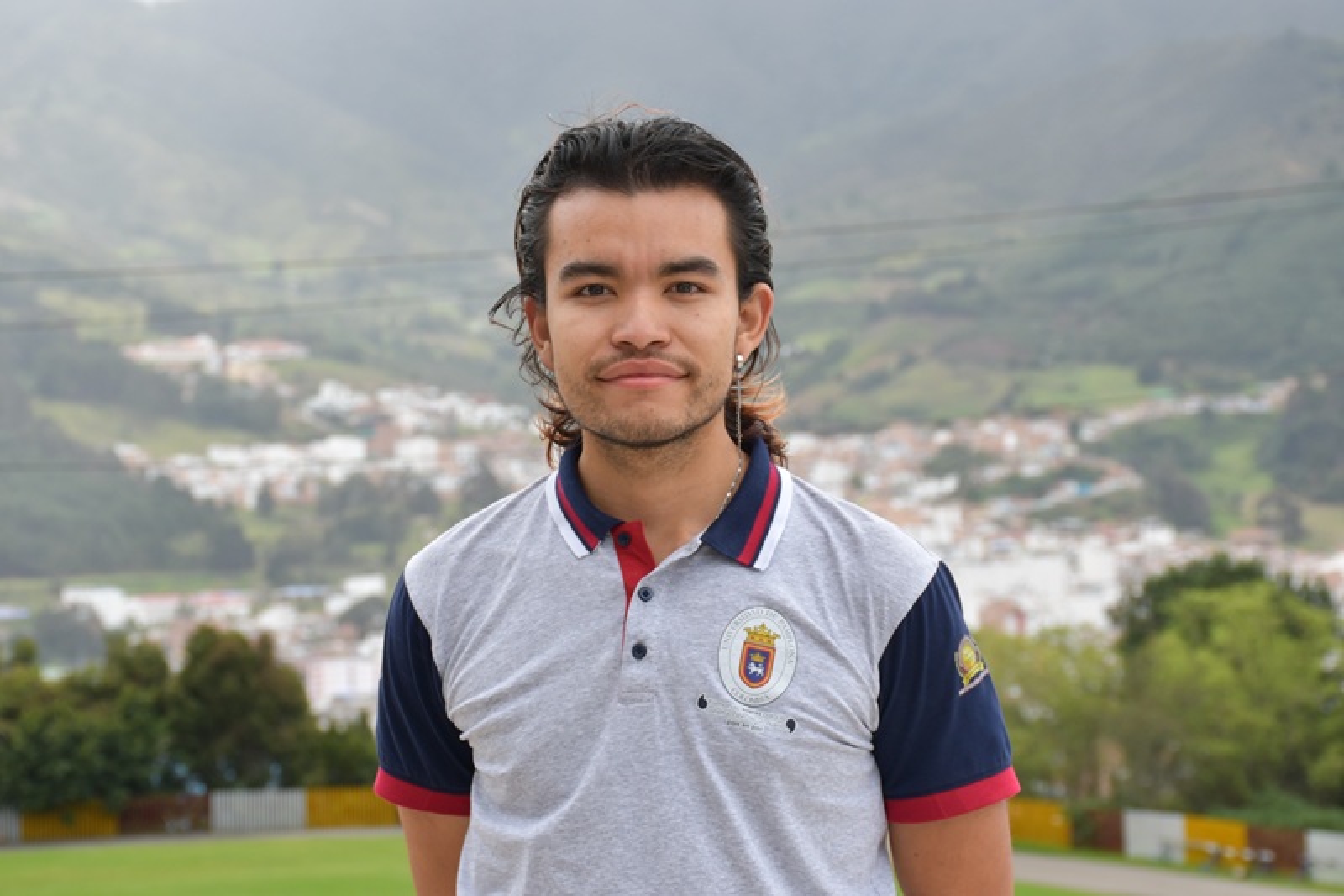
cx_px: 672
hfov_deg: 16.5
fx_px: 4628
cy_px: 448
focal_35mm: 124
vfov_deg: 11.1
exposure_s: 1/250
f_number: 7.1
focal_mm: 62
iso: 200
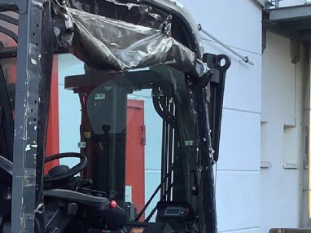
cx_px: 11
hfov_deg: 18.5
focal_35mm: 104
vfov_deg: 13.8
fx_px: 934
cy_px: 275
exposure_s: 1/100
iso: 40
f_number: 2.4
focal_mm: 3.3
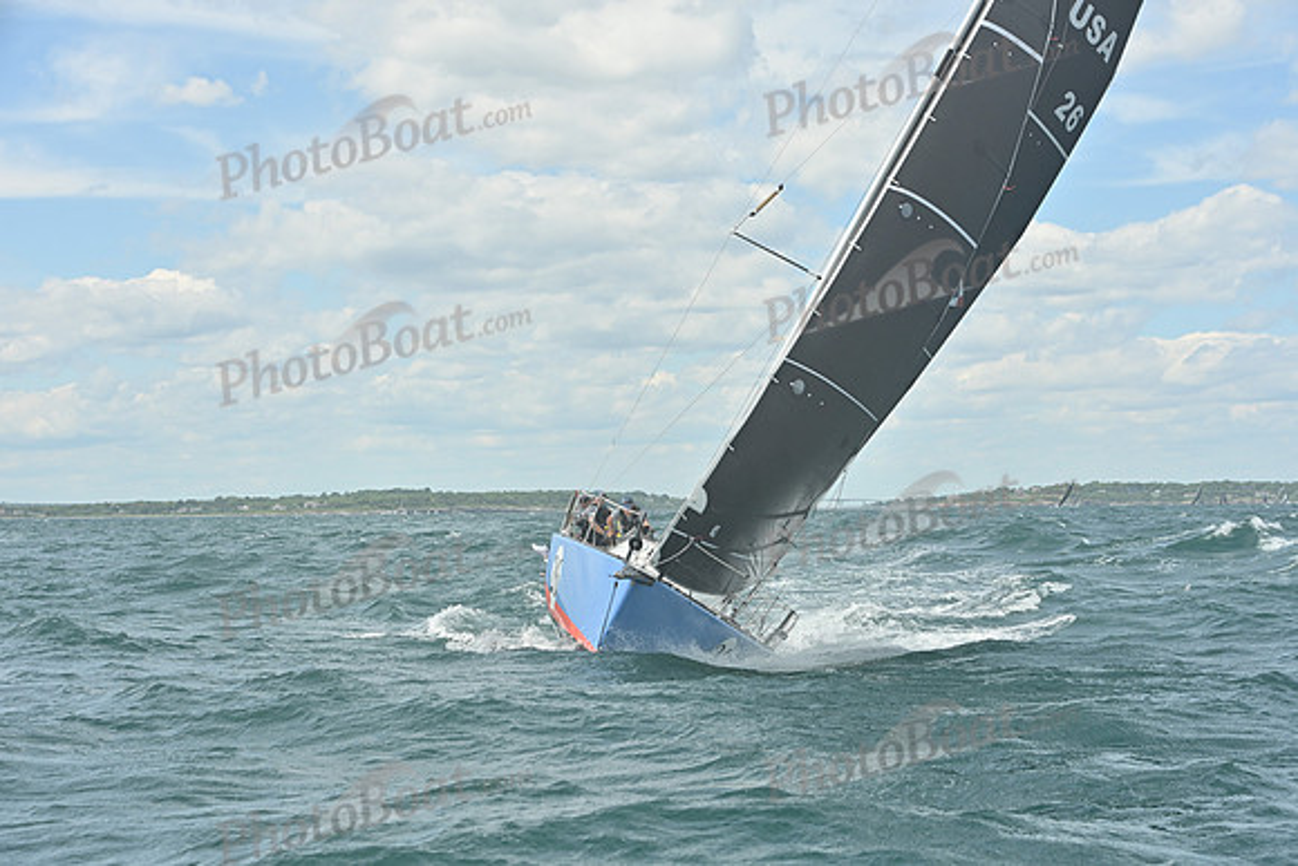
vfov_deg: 19.5
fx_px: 2524
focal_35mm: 70
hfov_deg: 28.8
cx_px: 649
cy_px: 433
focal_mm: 70
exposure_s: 1/1250
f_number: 7.1
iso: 320
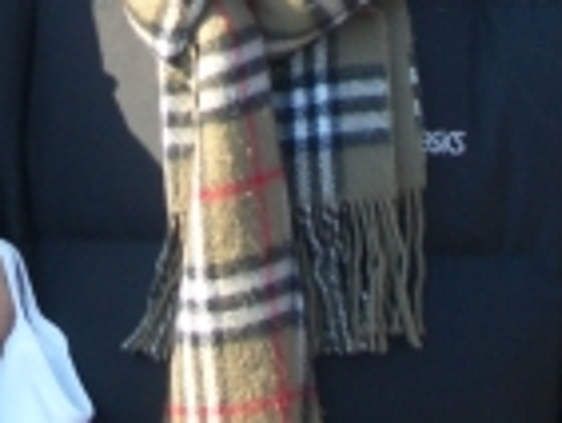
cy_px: -349
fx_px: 4192
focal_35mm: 258
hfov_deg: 7.7
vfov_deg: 5.7
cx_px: 120
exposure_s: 1/80
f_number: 5.6
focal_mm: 10.2
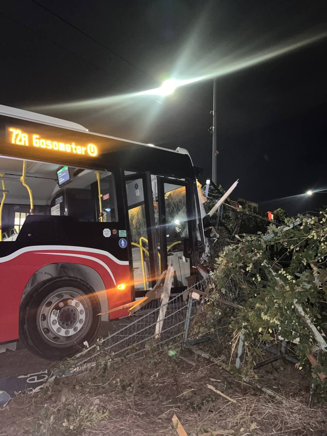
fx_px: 327
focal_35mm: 26
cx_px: 164
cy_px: 218
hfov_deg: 53.1
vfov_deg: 67.3
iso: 500
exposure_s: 1/4
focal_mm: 5.1
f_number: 1.6
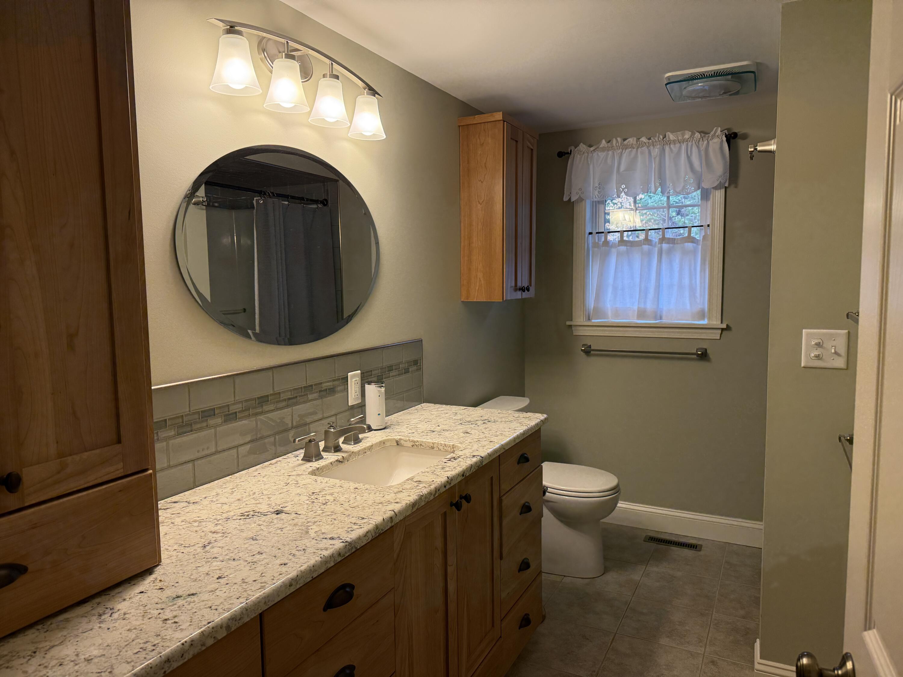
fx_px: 626
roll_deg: +0.7
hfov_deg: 71.6
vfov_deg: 56.8
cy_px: 338
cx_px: 452
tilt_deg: -4.9
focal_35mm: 24
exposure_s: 1/147
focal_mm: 6.76
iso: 200
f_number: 1.78
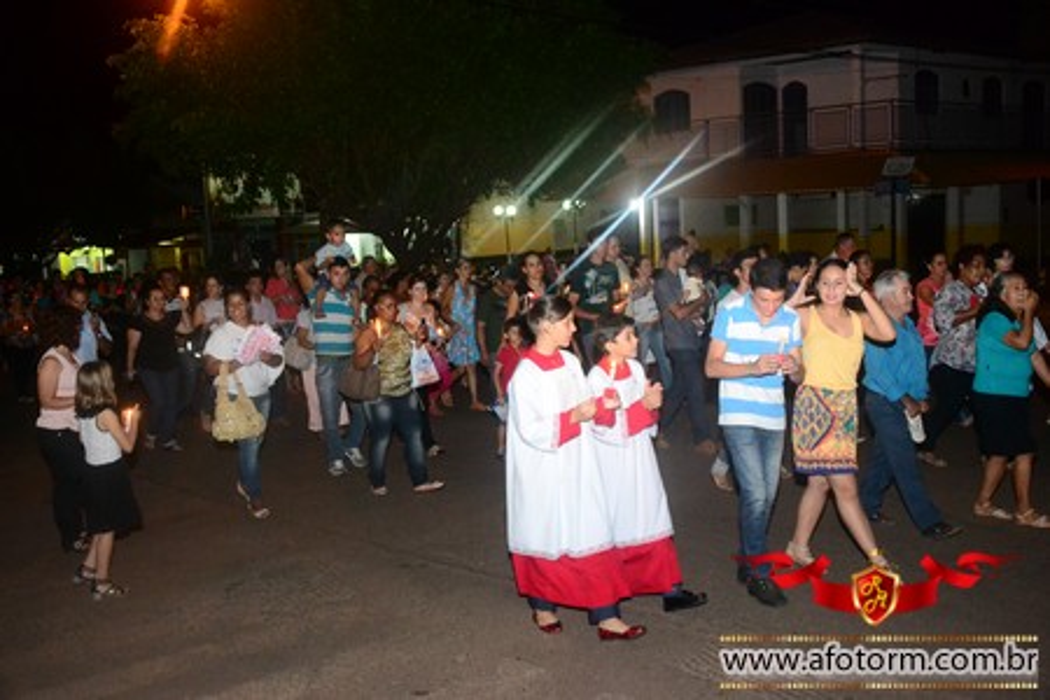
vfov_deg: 34.2
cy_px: 350
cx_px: 525
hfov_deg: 49.6
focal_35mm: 39
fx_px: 1137
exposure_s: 1/100
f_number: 3.8
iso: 3200
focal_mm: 26
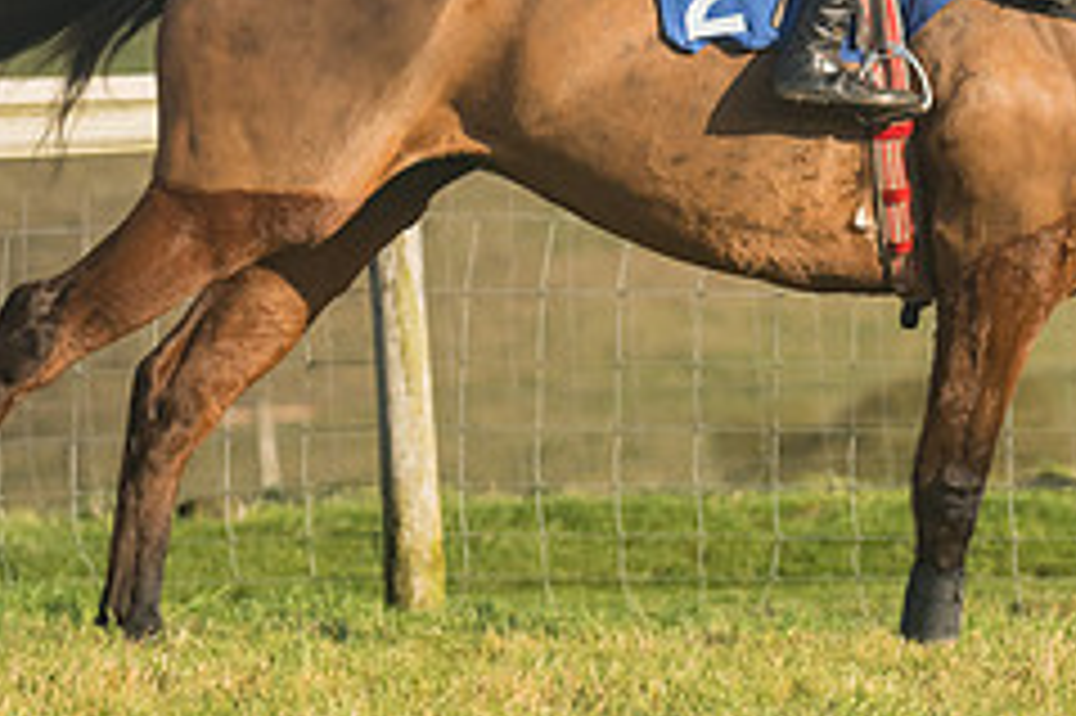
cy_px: -41
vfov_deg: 2.4
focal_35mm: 562
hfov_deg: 3.7
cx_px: 972
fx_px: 16785
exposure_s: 1/5000
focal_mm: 155
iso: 400
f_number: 5
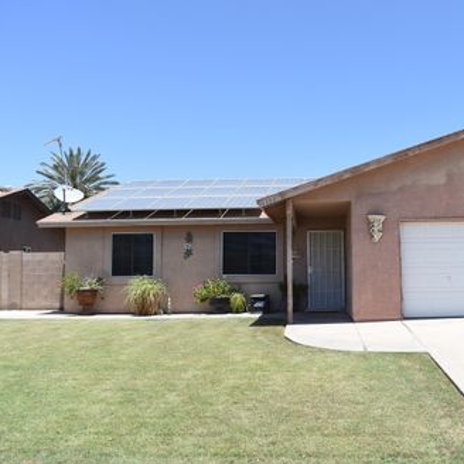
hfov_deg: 46.0
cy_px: 230
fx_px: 531
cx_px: 330
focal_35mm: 35
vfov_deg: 47.2
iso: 320
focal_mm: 18
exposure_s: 1/800
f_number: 8
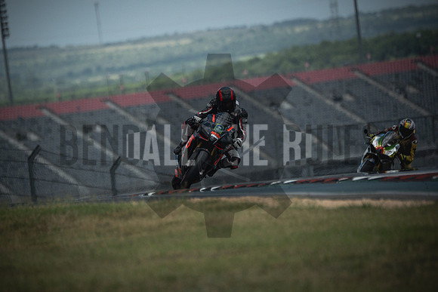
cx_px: 219
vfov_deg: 2.3
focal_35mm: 600
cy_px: 146
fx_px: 7301
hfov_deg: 3.4
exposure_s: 1/2500
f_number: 5.6
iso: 1000
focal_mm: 400
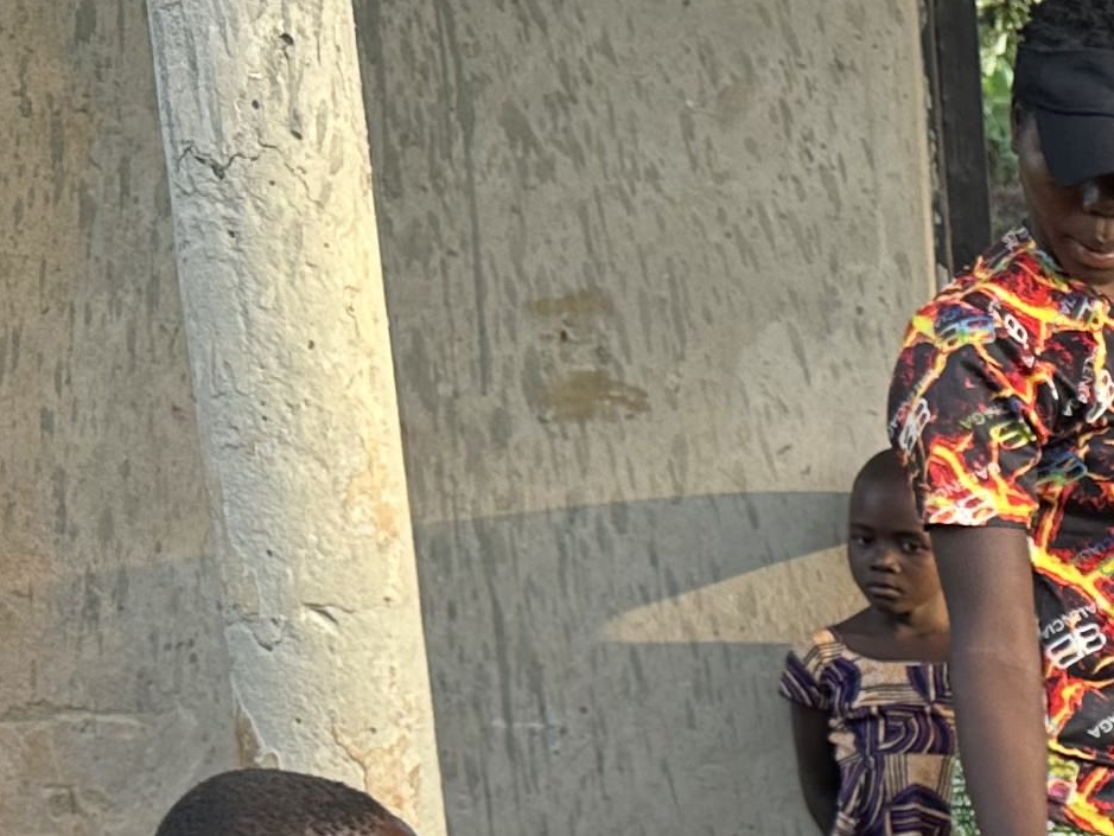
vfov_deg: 13.7
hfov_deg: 15.8
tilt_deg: -14.7
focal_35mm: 103
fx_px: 3316
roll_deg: -0.7
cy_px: 1174
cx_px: 2089
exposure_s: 1/121
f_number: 1.78
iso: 80
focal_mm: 6.86
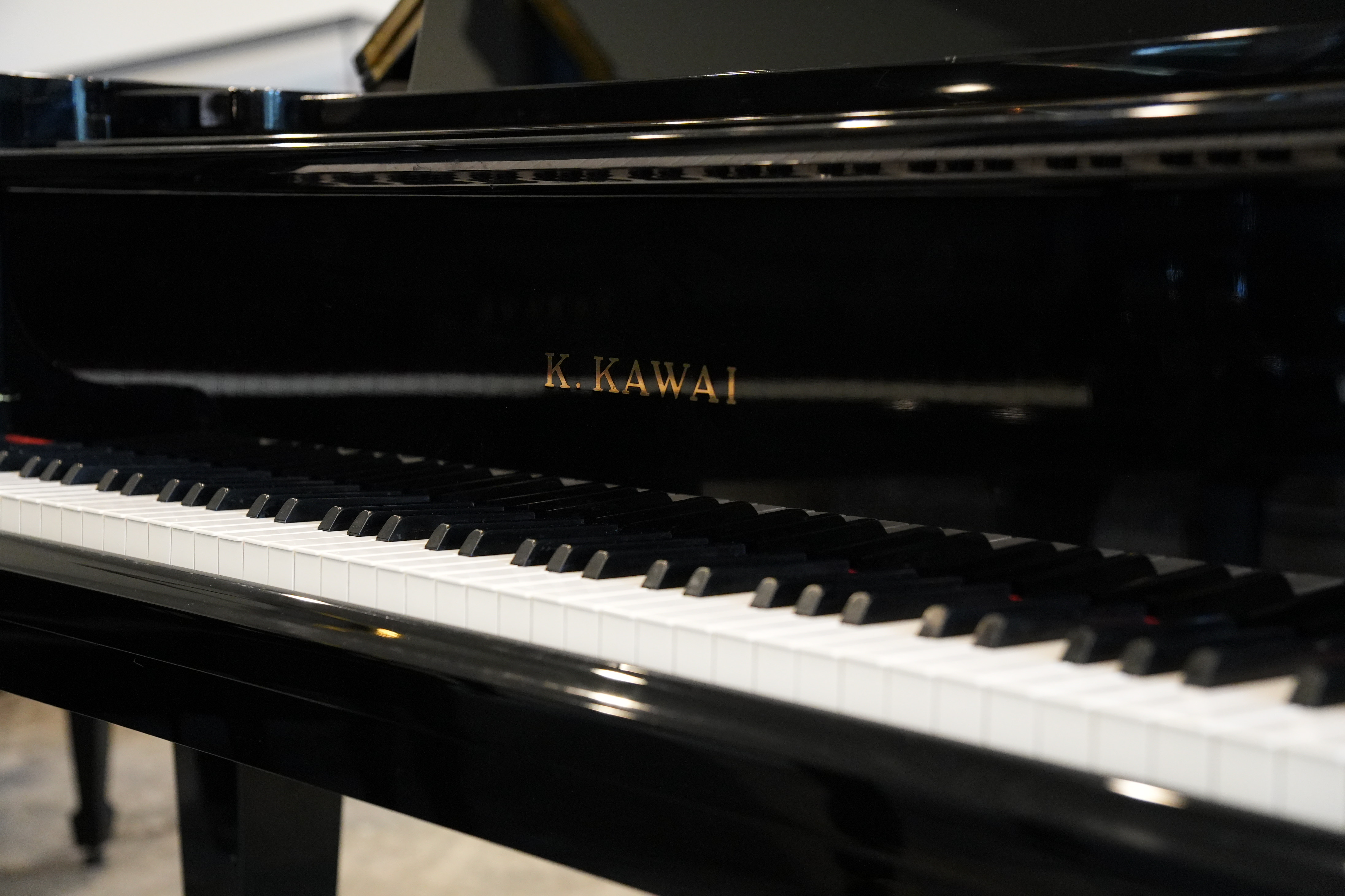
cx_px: 672
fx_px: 2297
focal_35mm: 62
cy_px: 448
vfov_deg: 22.1
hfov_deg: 32.6
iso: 3200
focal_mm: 41
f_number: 2.8
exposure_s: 1/160
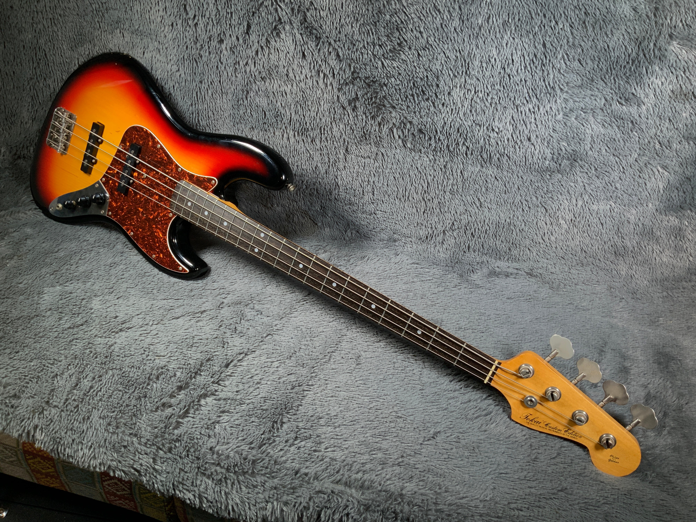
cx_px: 348
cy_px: 261
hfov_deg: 61.7
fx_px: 583
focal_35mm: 29
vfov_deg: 48.2
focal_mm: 3
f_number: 1.8
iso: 50
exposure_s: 1/104
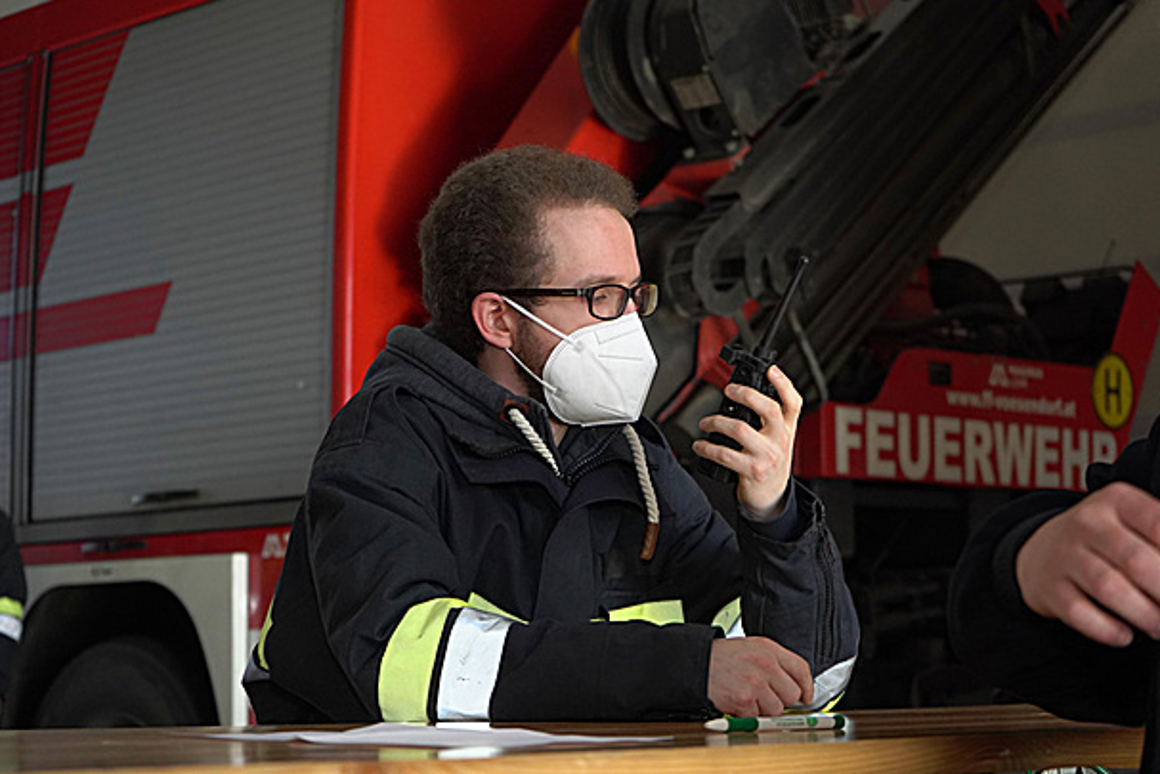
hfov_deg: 28.4
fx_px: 2288
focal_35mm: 71
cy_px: 383
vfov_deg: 19.2
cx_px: 583
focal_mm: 70
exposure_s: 1/1000
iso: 4000
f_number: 5.6
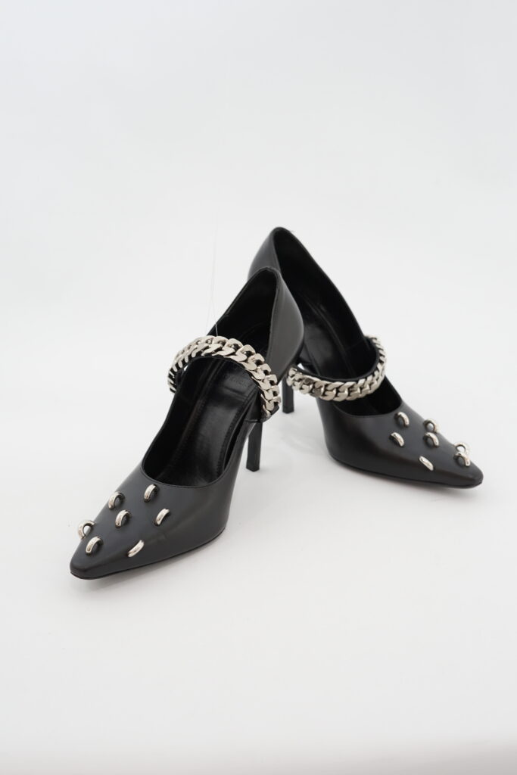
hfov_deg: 27.0
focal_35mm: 50
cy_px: 388
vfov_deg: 39.6
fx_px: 1077
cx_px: 258
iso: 640
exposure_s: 1/13
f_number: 6.3
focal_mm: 50
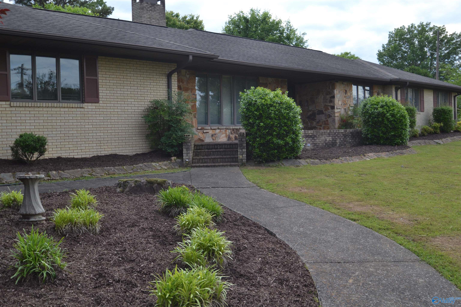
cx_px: 230
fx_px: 461
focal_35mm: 36
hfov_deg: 53.1
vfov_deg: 36.9
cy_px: 154
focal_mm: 24
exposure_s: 1/125
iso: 125
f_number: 5.6
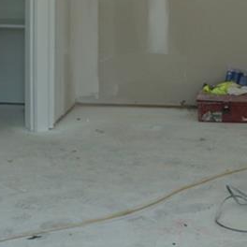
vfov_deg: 17.2
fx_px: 799
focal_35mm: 99
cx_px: 292
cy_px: -1
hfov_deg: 16.8
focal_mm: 20
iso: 200
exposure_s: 1/160
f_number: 4
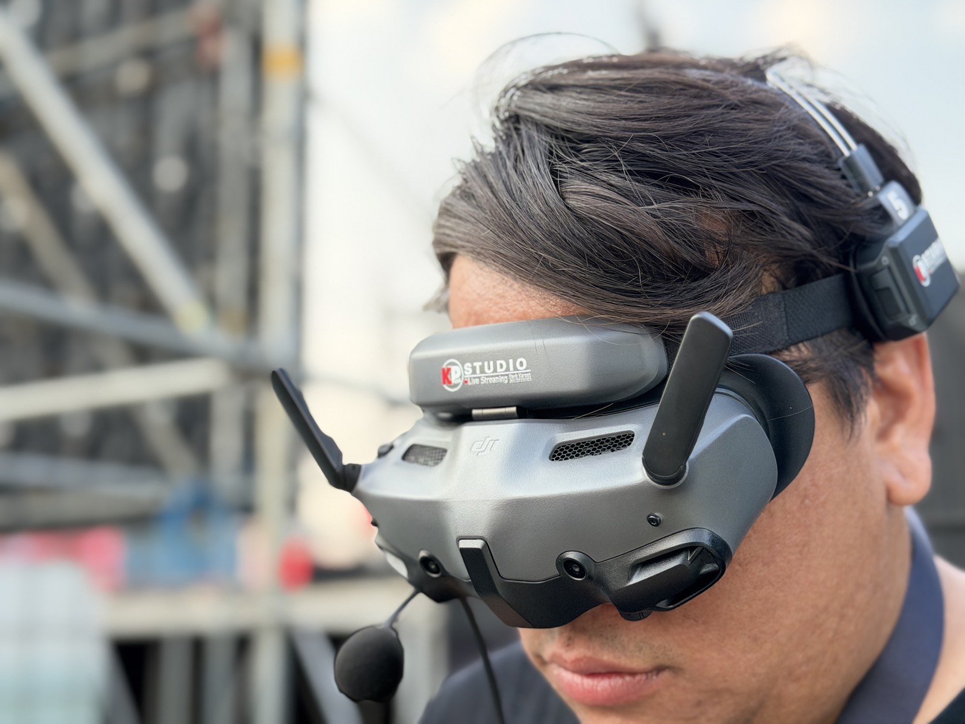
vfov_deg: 30.3
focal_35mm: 48
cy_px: 362
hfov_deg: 39.7
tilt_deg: +9.8
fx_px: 1338
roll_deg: +0.6
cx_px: 482
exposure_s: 1/726
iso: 64
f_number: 1.78
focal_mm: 6.76
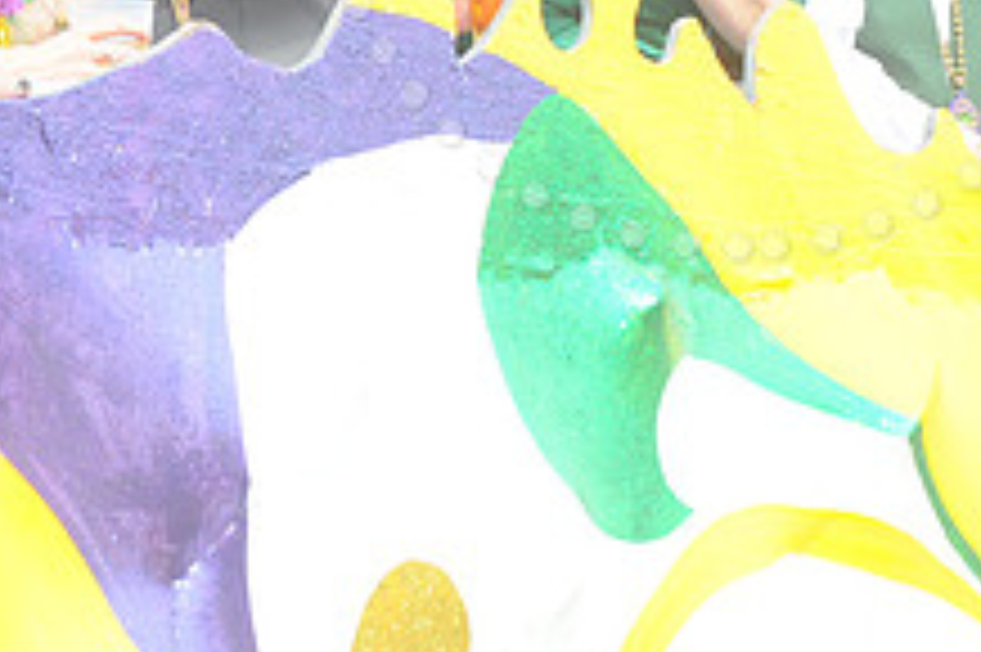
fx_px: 4792
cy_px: -175
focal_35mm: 176
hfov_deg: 11.7
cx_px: 738
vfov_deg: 7.7
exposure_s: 1/100
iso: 250
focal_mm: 66
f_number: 9
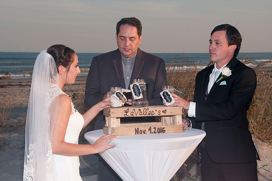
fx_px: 610
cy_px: 88
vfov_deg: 16.9
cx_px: 137
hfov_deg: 25.1
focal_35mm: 81
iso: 100
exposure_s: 1/250
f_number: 10
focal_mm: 52
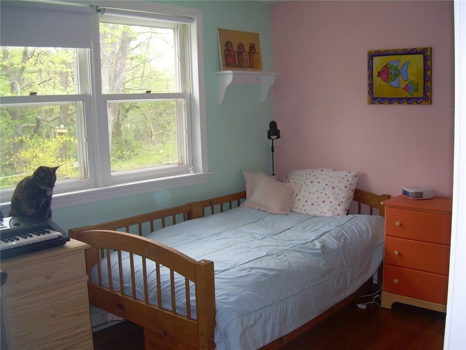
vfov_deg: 37.7
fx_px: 512
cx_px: 233
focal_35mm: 38
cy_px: 175
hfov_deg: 49.0
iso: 50
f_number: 2.8
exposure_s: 1/30
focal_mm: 6.3
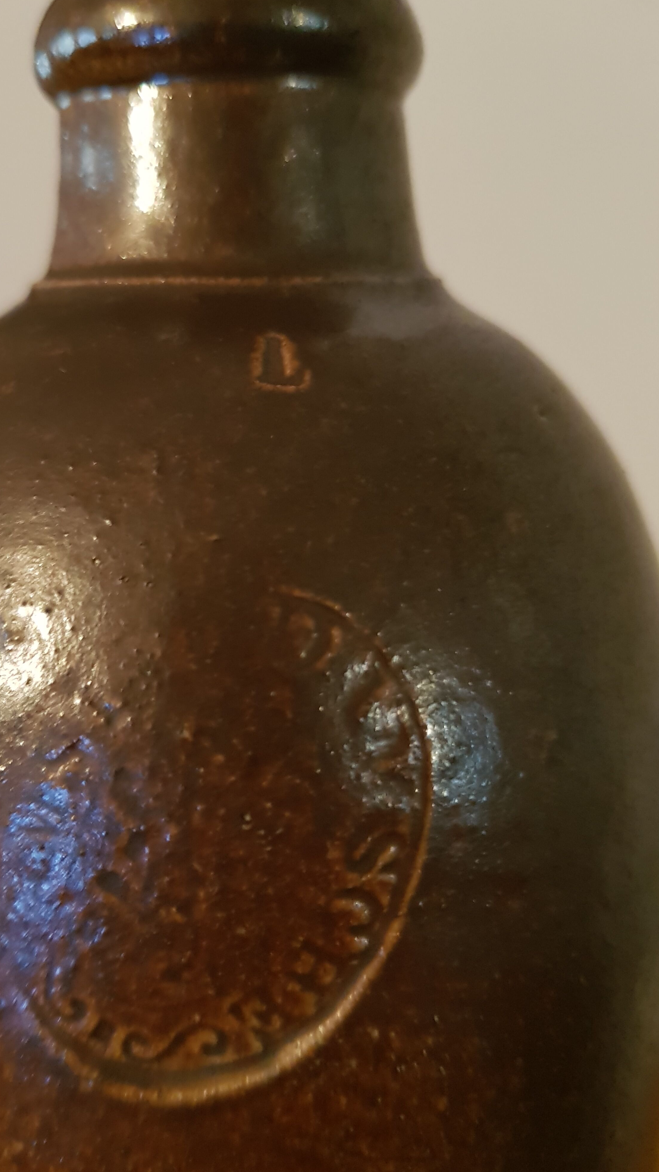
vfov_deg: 66.1
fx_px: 901
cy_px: 592
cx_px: 237
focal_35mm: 29
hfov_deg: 39.8
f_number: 1.7
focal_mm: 4.2
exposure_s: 1/10
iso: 250
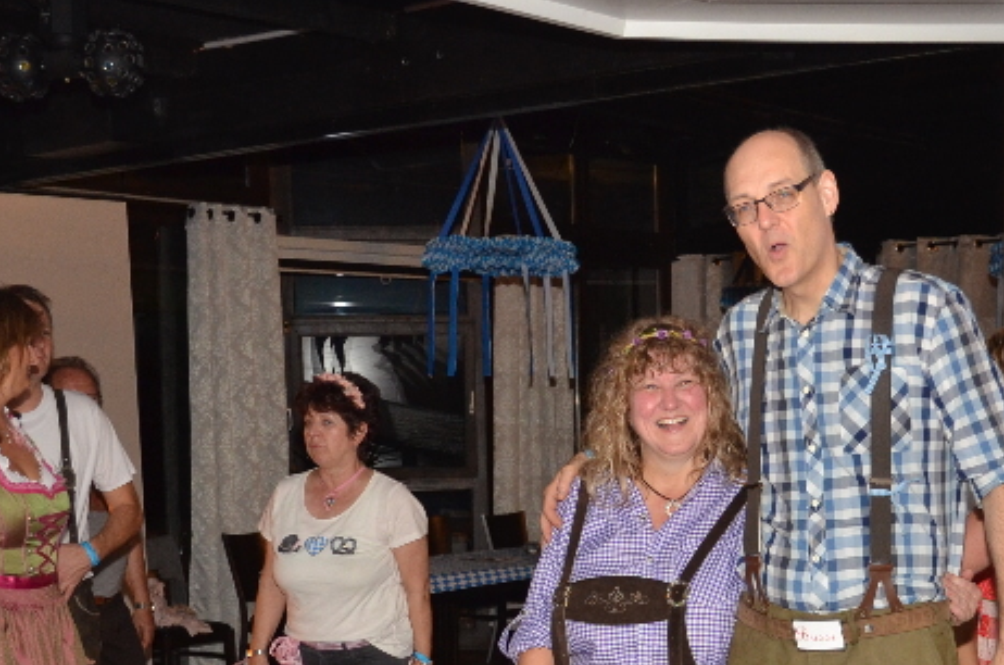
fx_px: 1781
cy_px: 585
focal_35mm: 64
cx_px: 604
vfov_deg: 20.8
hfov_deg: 31.4
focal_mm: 16
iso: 800
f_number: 4
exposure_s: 1/60
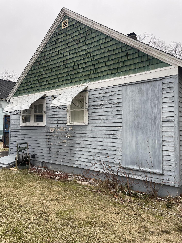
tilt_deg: +4.2
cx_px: 91
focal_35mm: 26
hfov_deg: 53.1
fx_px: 182
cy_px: 122
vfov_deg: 67.3
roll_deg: +1.2
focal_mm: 4.2
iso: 32
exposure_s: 1/229
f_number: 1.6
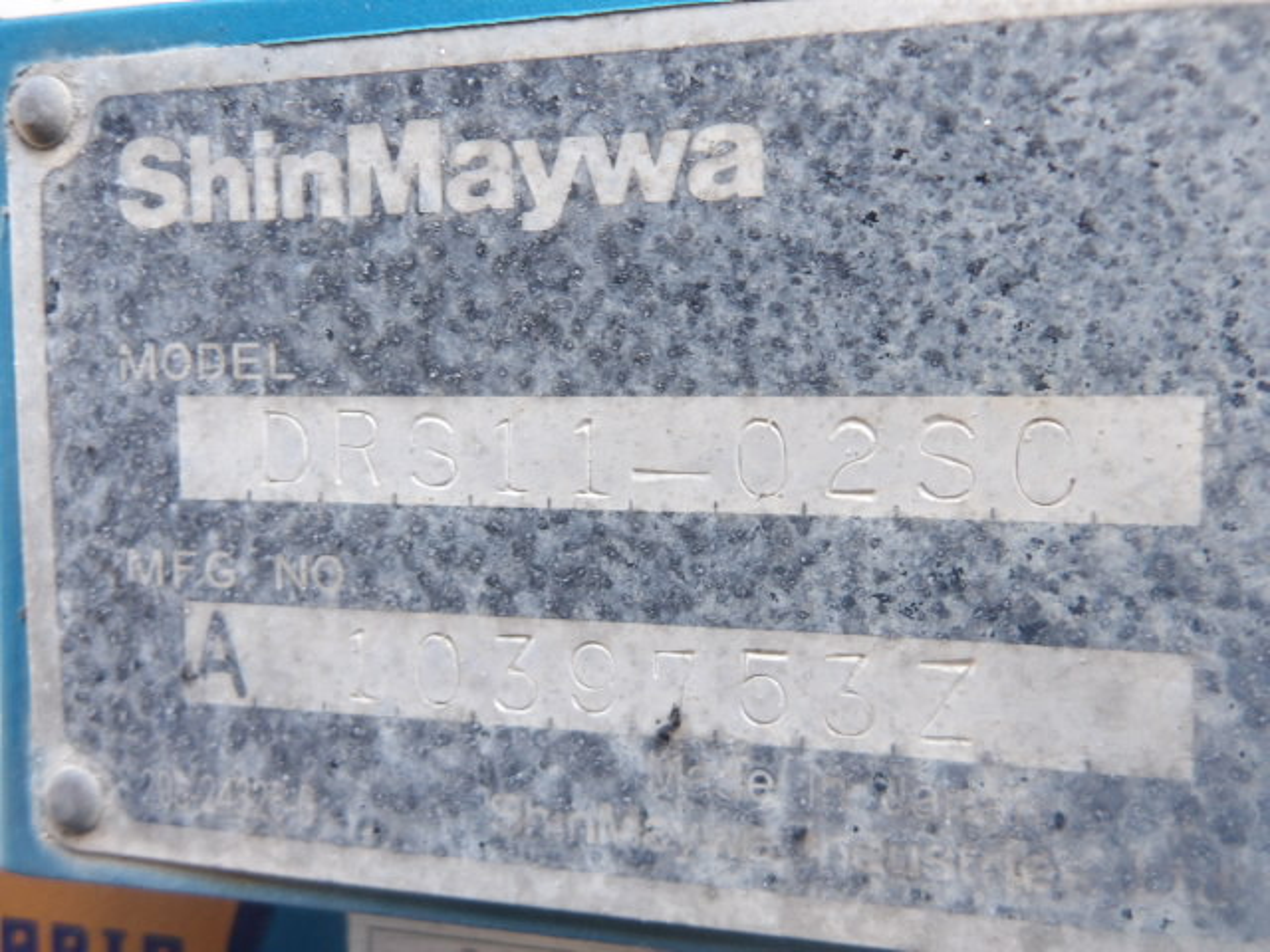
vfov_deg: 51.4
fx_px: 991
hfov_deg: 65.3
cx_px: 635
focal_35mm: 27
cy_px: 476
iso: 200
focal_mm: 4.9
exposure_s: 1/21
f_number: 3
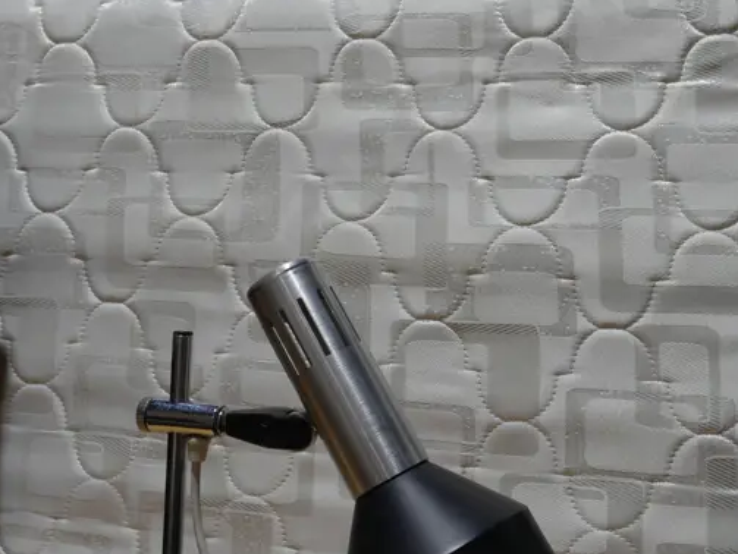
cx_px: 376
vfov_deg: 25.5
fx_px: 1216
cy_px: 159
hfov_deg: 33.8
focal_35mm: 57
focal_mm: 14
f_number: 4
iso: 200
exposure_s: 1/160
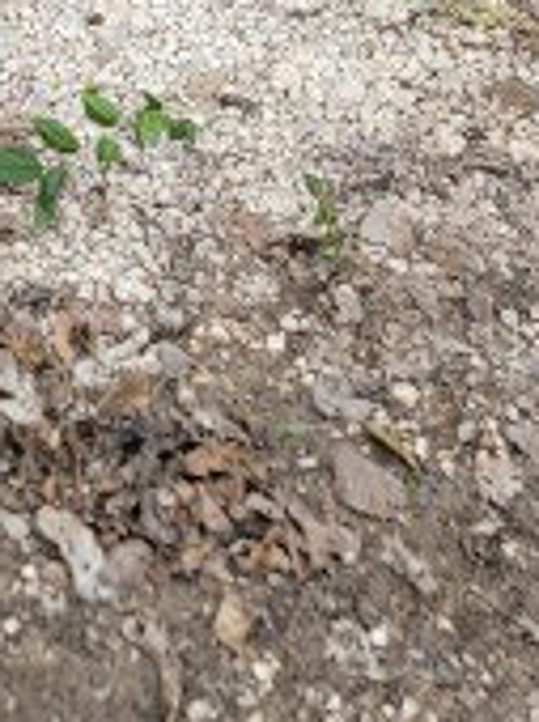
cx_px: -25
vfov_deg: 15.1
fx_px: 2394
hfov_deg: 12.7
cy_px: -529
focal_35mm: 115
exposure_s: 1/353
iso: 16
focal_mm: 6.7
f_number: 1.8
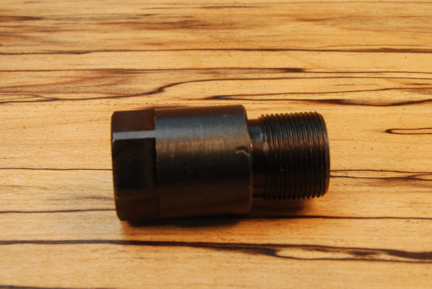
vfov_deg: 16.6
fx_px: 991
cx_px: 216
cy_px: 144
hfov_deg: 24.6
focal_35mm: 82
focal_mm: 55
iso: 200
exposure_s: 1/13
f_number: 20
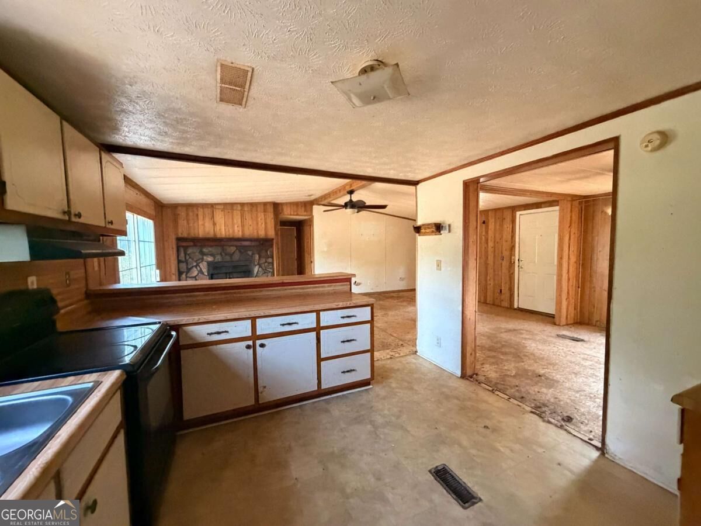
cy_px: 263
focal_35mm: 14
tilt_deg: -1.7
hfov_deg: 102.1
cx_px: 350
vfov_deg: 85.7
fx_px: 284
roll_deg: +0.4
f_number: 2.2
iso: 640
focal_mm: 2.22
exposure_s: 1/60
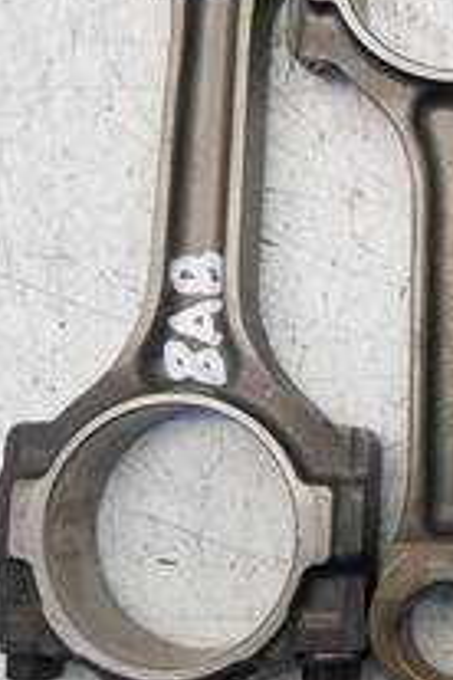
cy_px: 253
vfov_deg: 34.3
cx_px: 594
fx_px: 1095
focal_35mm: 58
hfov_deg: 21.1
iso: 500
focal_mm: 12
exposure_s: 1/60
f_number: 3.5
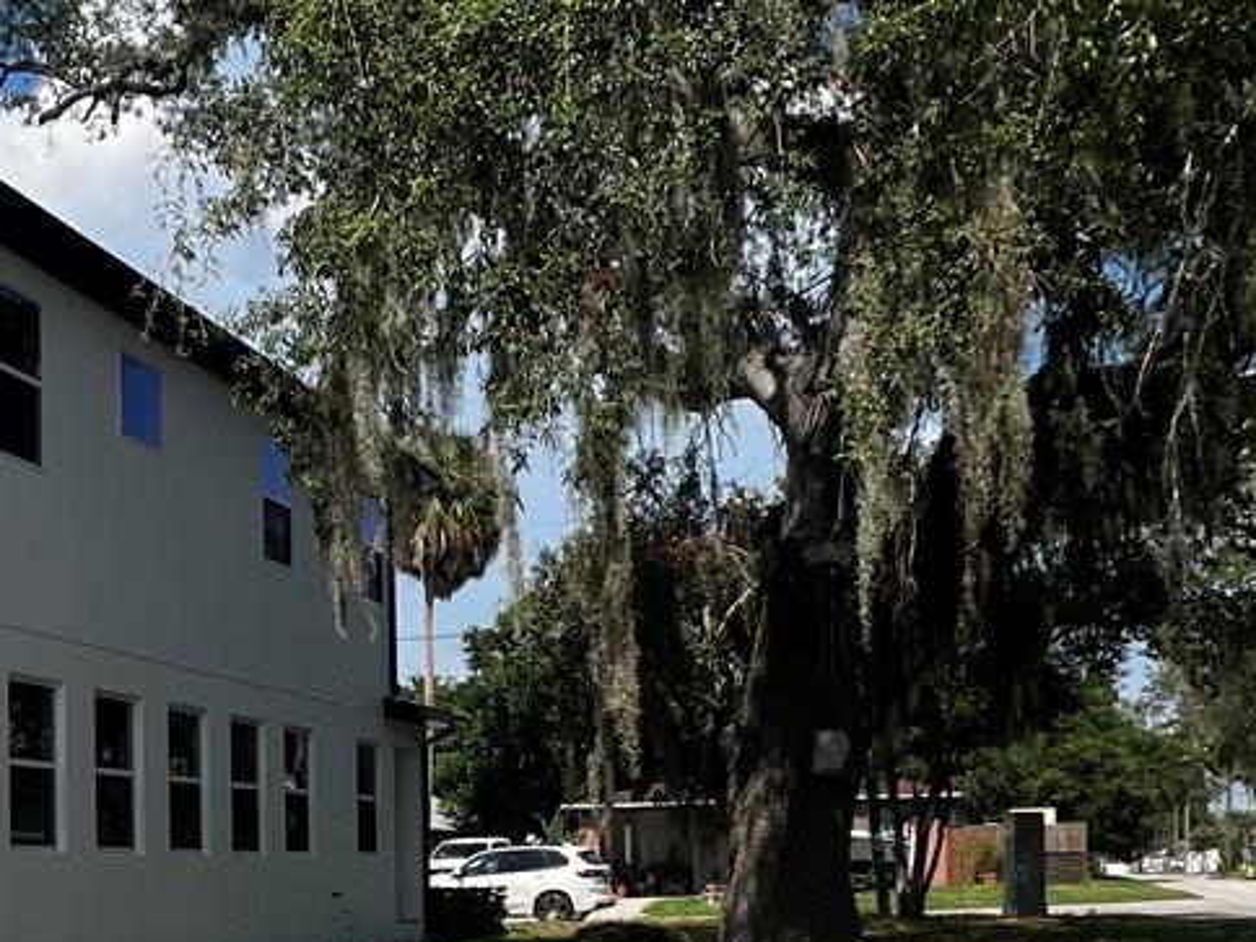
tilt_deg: -0.2
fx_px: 1560
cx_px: 332
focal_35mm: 43
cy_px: 872
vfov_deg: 31.8
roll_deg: +1.4
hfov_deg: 42.6
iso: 32
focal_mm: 1.57
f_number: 1.8
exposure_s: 1/1908
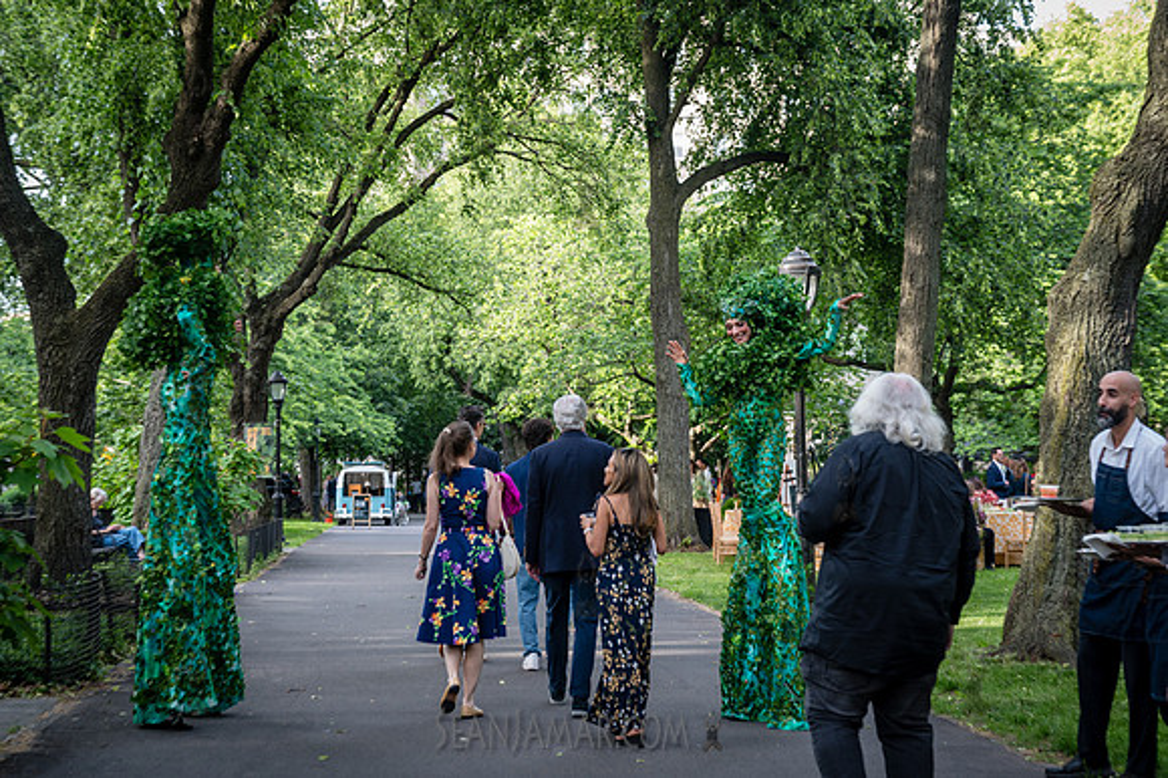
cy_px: 389
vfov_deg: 21.9
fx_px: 2010
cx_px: 584
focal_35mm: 62
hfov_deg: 32.4
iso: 800
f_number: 4
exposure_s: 1/250
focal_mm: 61
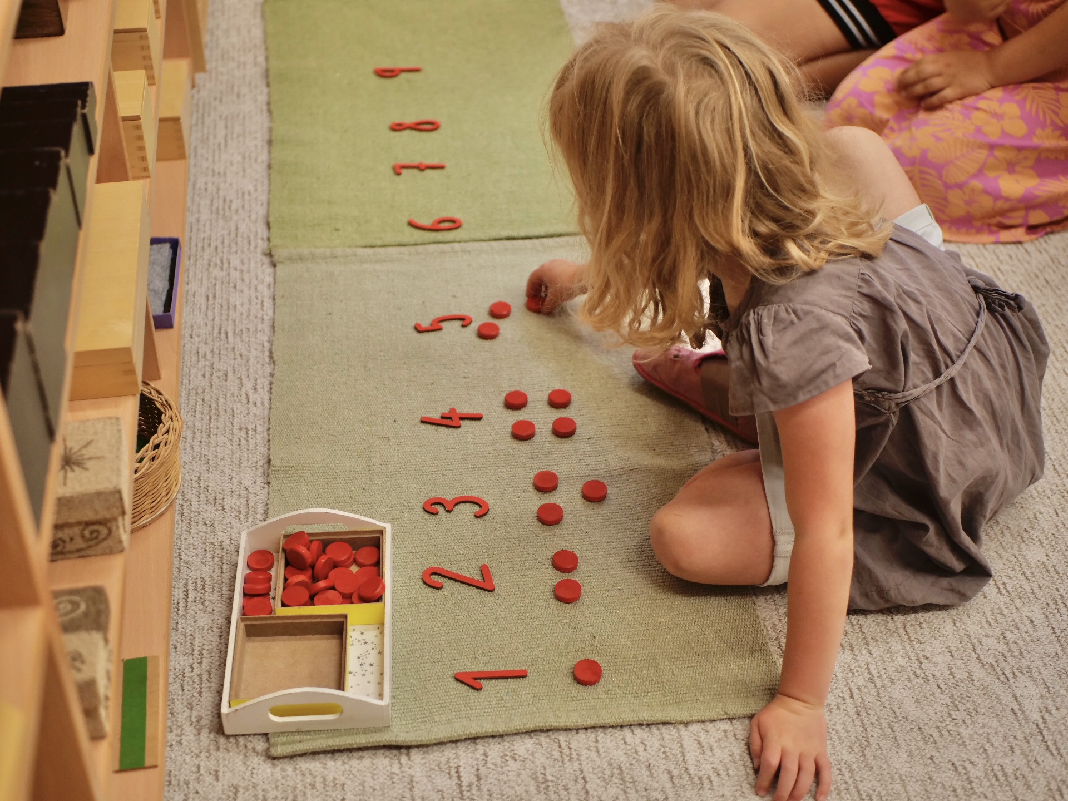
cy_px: 400
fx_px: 1543
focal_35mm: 50
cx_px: 534
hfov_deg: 38.2
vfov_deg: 29.1
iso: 500
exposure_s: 1/125
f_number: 1.7
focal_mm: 25
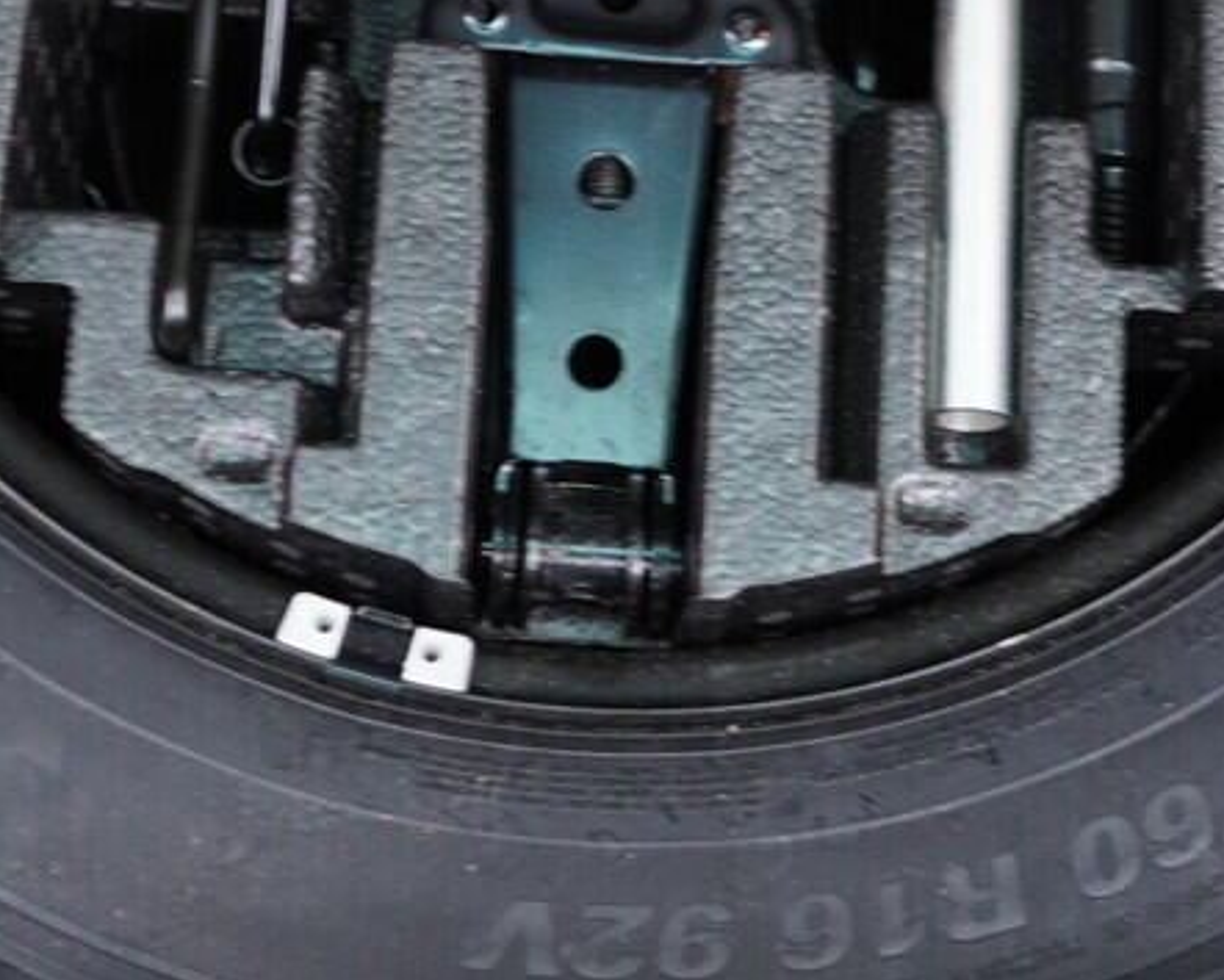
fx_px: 3987
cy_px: -161
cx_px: 526
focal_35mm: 110
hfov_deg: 17.4
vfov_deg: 13.7
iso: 500
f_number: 2.8
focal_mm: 24
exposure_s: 1/40
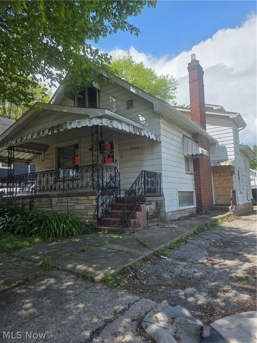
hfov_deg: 58.9
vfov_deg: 73.9
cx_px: 128
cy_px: 172
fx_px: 228
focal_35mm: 23
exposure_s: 1/7061
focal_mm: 6.3
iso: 80
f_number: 1.7
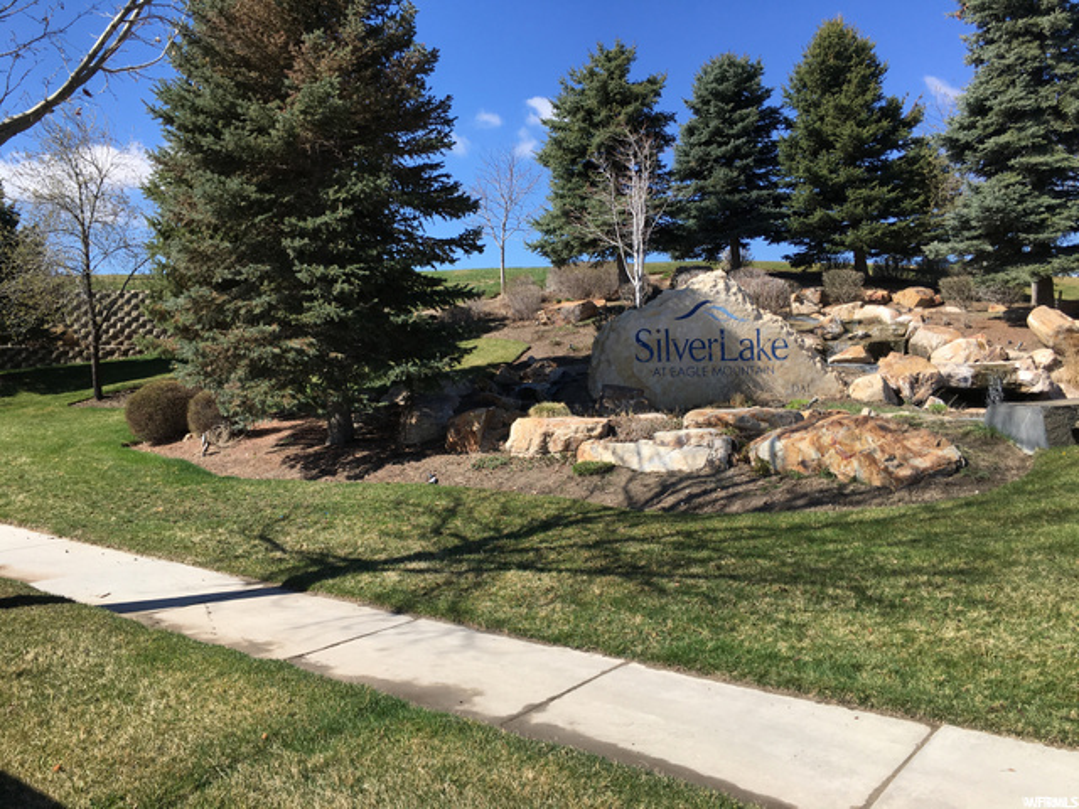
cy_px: 404
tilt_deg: -0.9
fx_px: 904
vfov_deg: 48.2
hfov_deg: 61.7
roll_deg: +0.7
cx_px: 540
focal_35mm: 29
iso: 25
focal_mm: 4.15
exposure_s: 1/1282
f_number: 2.2
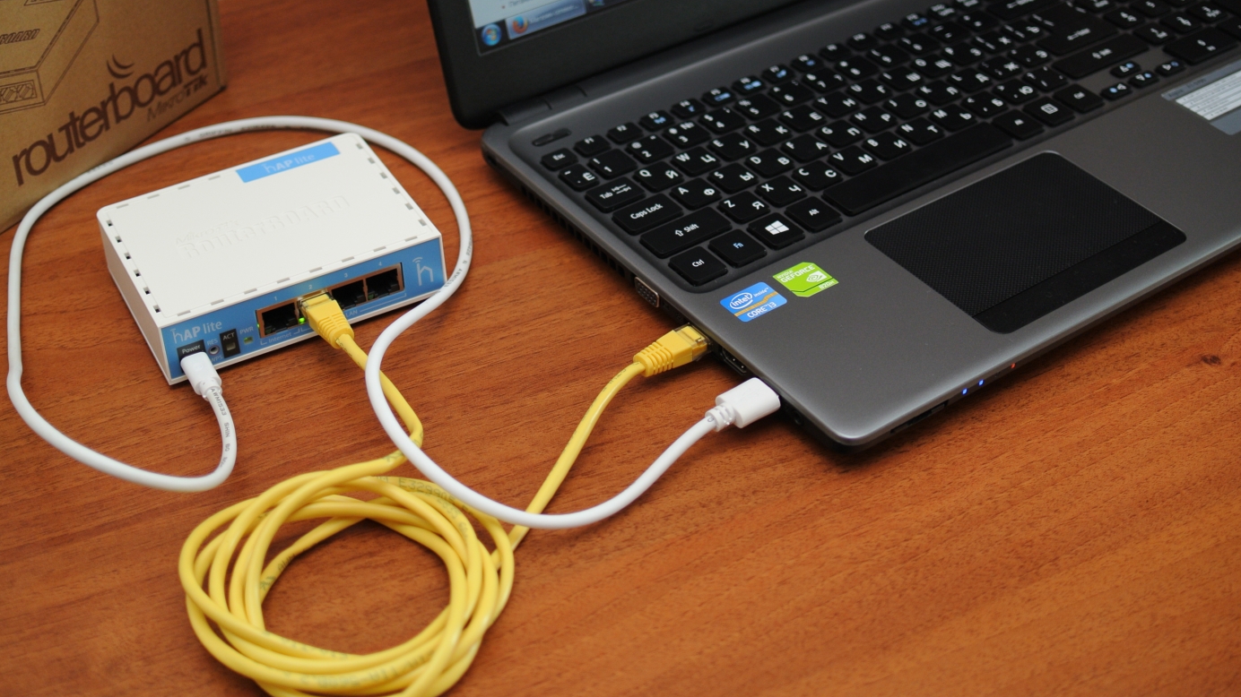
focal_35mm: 52
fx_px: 1711
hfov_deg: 39.9
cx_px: 624
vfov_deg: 23.0
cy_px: 327
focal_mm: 18.5
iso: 100
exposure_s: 1/60
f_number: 1.8
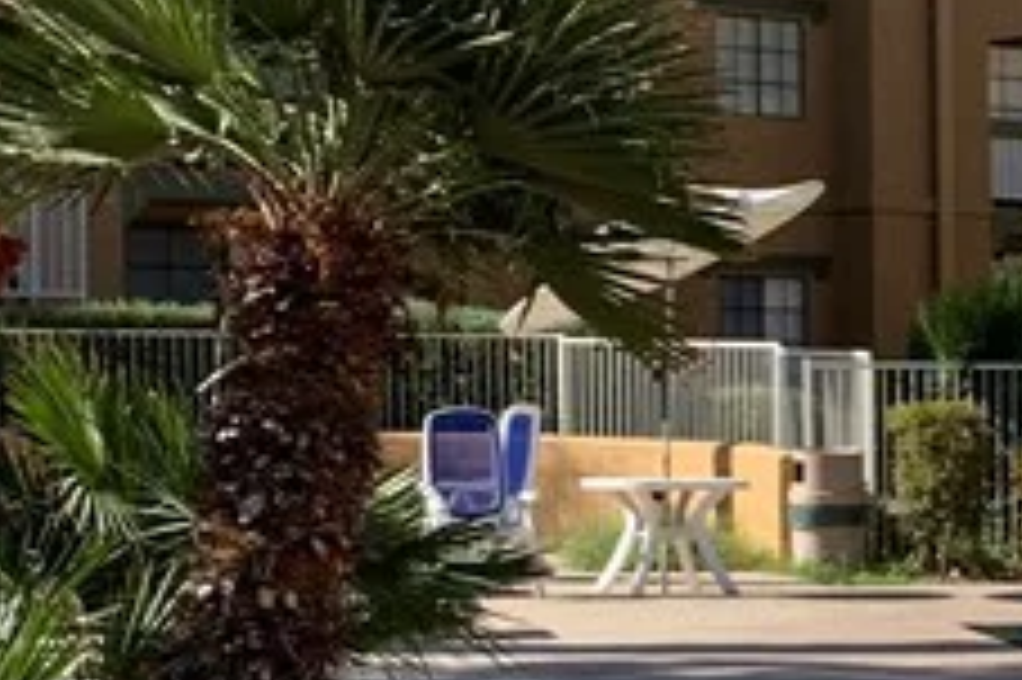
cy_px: 657
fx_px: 3461
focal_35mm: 122
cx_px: 1661
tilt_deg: -5.5
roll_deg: -0.5
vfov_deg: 11.1
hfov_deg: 15.2
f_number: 1.8
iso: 25
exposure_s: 1/2114
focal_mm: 4.25
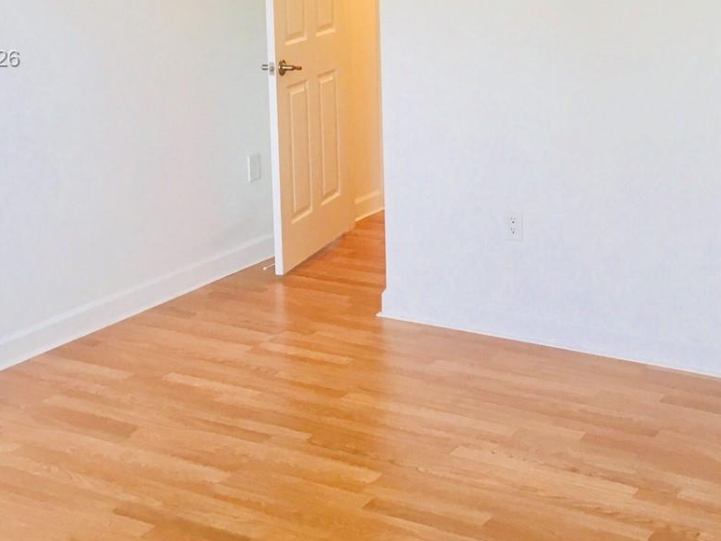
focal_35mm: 60
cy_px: 60
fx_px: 1250
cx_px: 475
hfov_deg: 31.9
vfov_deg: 23.8
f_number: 2.2
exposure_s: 1/33
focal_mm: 4.15
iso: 100
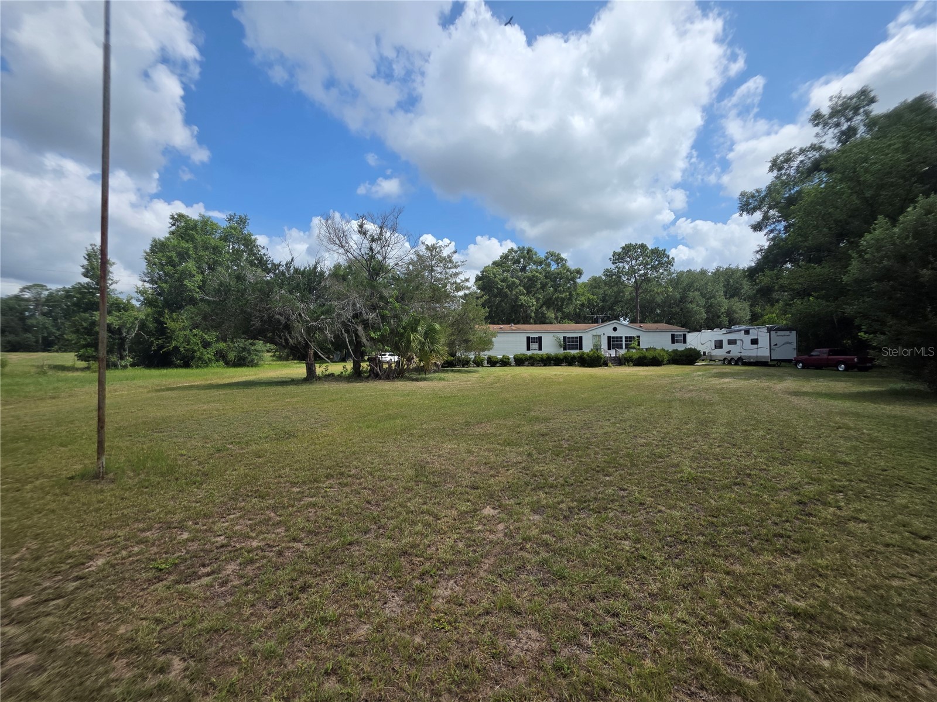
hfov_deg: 106.2
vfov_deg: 89.9
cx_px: 468
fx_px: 352
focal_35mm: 13
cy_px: 351
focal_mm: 2.2
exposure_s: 1/2565
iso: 40
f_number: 1.9
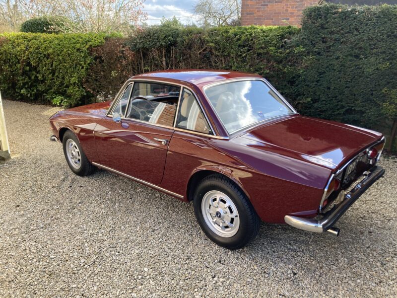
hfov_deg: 63.4
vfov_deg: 49.7
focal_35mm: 28
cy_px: 149
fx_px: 321
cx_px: 198
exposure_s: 1/232
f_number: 1.8
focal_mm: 3.99
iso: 20
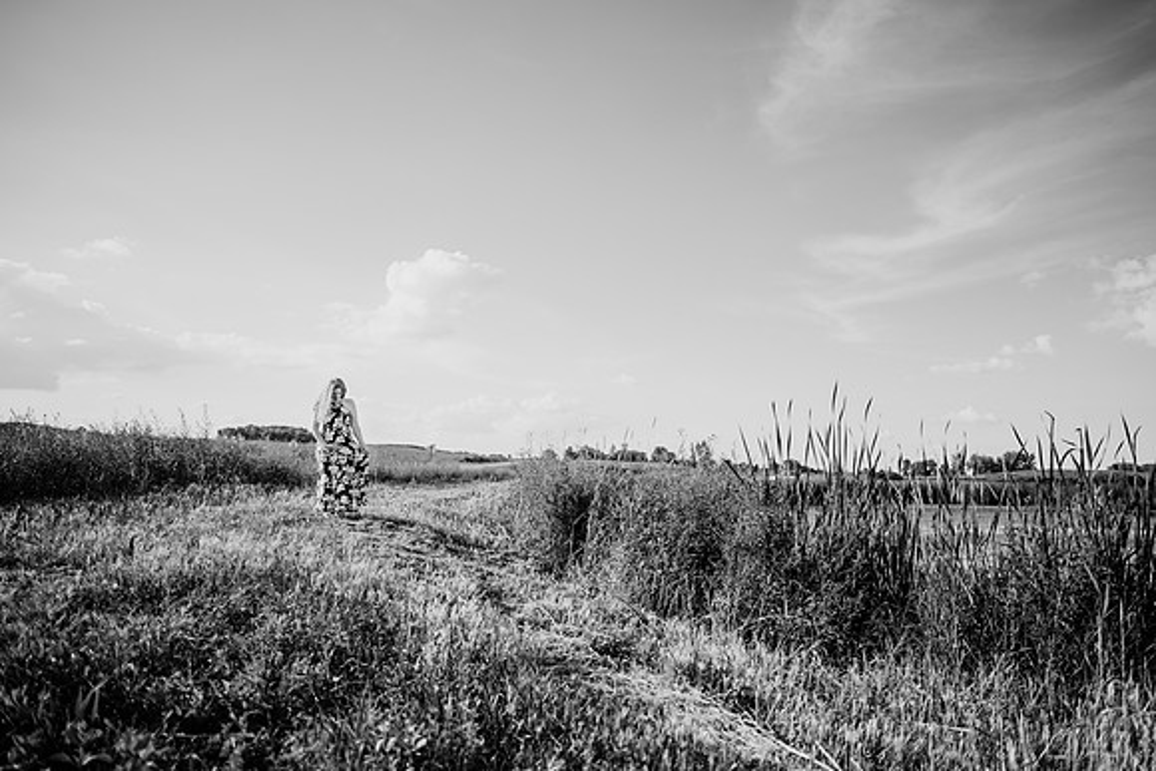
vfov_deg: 53.2
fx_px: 771
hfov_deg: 73.7
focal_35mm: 24
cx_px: 578
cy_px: 386
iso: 100
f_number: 2.2
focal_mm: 24
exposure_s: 1/1600
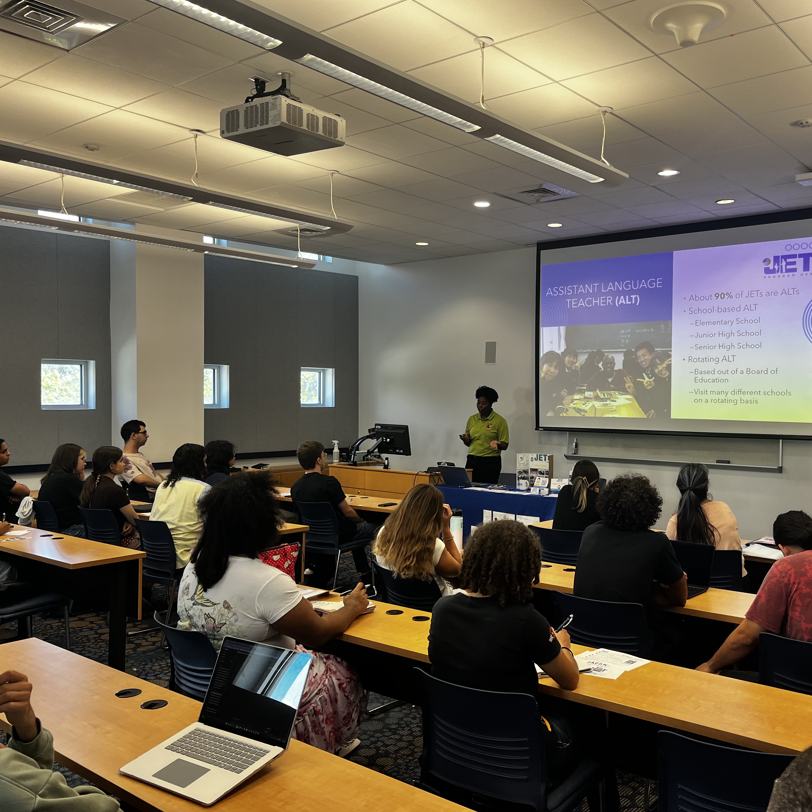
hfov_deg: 52.3
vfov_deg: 52.5
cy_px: 407
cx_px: 474
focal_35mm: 31
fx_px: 823
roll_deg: -0.1
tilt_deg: -2.1
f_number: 1.6
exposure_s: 1/90
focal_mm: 5.1
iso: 50
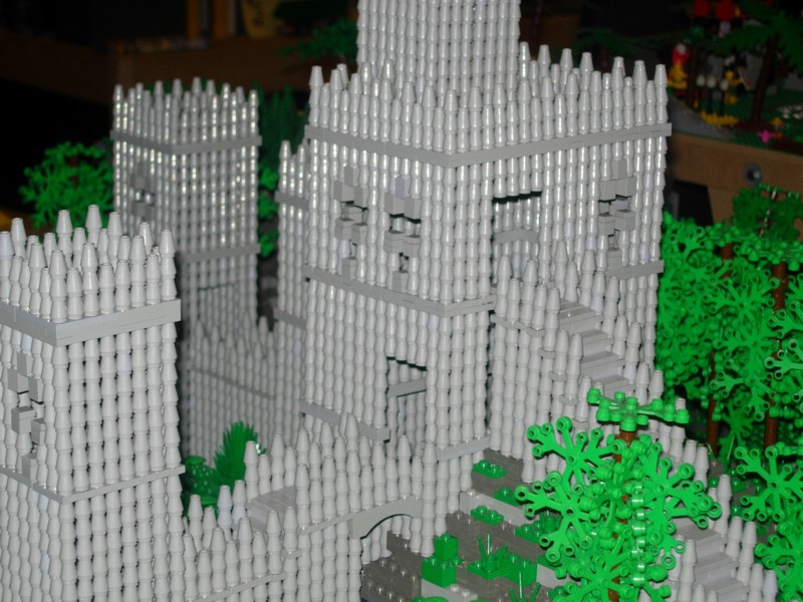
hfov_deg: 19.1
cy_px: 301
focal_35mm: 103
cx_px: 402
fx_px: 2389
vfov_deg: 14.4
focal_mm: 21.3
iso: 79
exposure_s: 1/64
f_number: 4.6
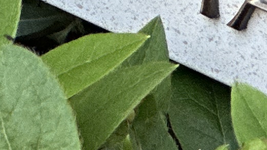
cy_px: -315
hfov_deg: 3.2
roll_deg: +4.7
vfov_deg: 1.9
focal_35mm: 652
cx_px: -560
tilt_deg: -25.7
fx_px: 4616
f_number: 2.8
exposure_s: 1/121
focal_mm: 9
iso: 125
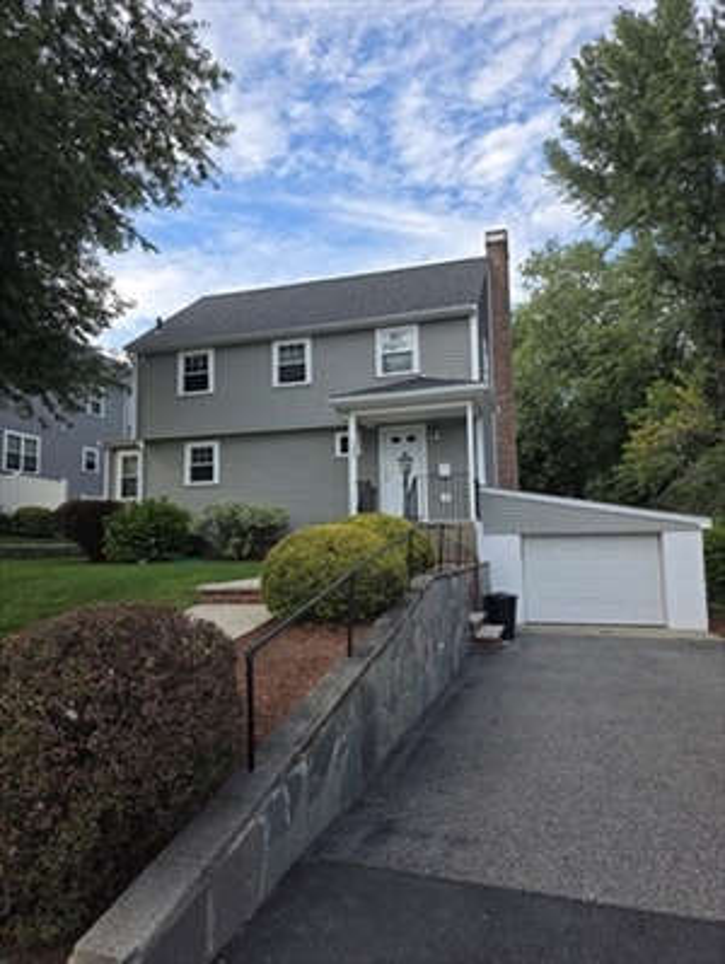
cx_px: 362
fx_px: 641
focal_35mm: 23
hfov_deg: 59.0
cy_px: 482
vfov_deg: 73.9
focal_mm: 6.3
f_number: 1.7
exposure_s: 1/2222
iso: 80
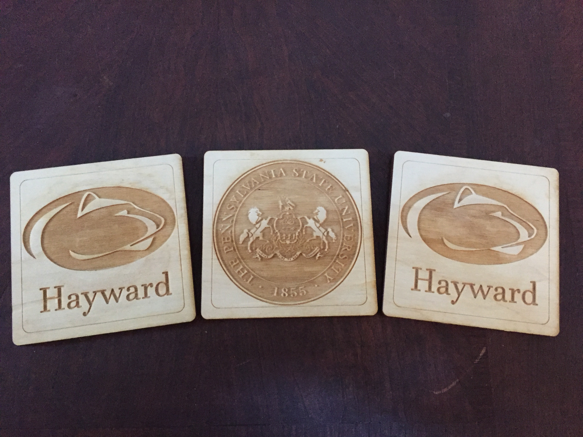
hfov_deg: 61.7
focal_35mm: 29
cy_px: 218
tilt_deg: -78.5
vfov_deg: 48.2
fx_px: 488
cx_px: 292
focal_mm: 4.15
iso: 400
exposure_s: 1/15
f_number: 2.2
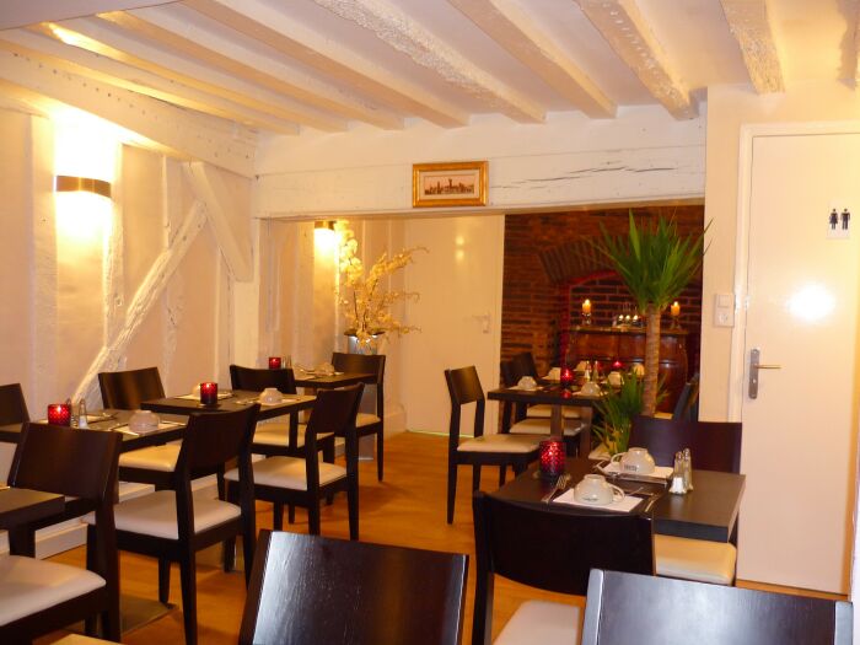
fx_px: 820
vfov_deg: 42.9
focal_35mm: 33
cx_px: 430
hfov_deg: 55.4
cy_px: 322
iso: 160
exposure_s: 1/8
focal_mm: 5.5
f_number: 2.8
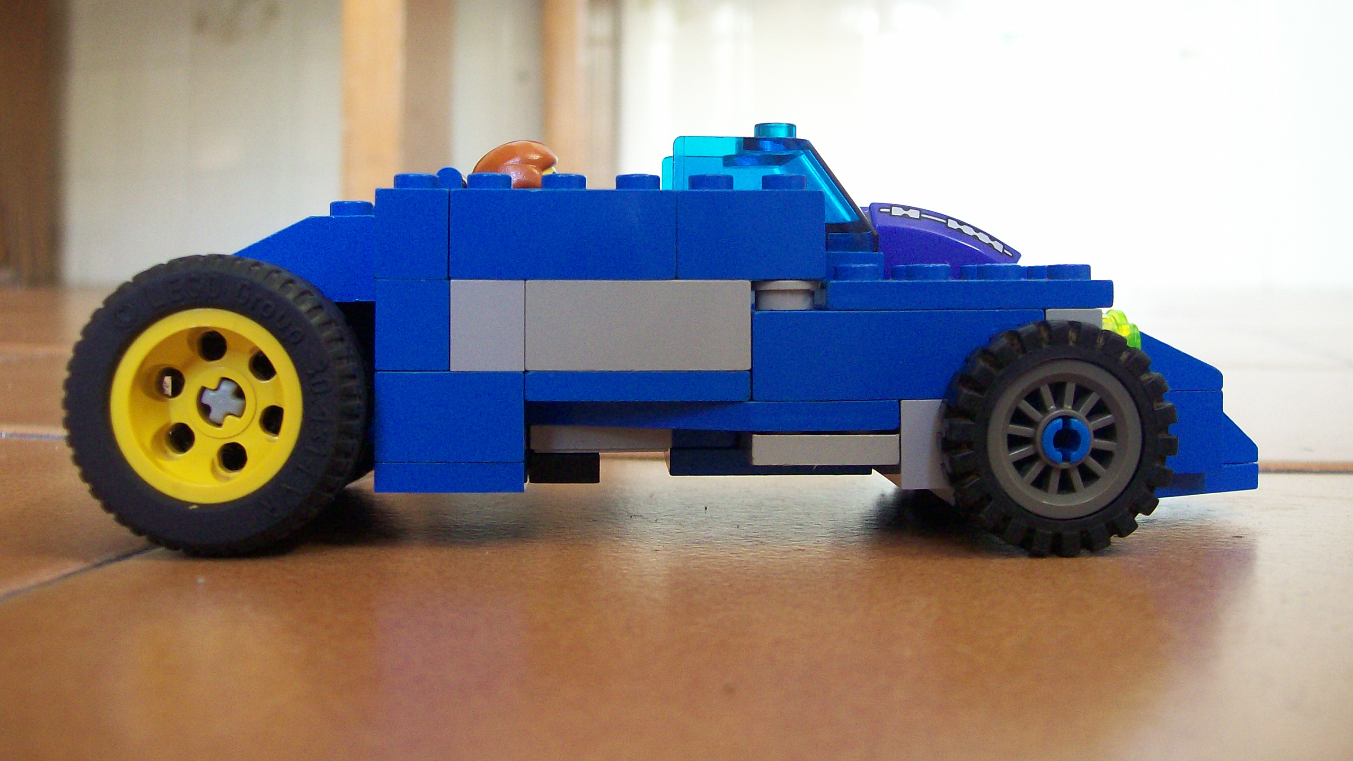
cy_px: 272
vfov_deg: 29.5
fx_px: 1435
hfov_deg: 50.5
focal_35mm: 40
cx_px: 682
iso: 160
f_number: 2.7
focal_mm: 6
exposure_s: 1/18.3
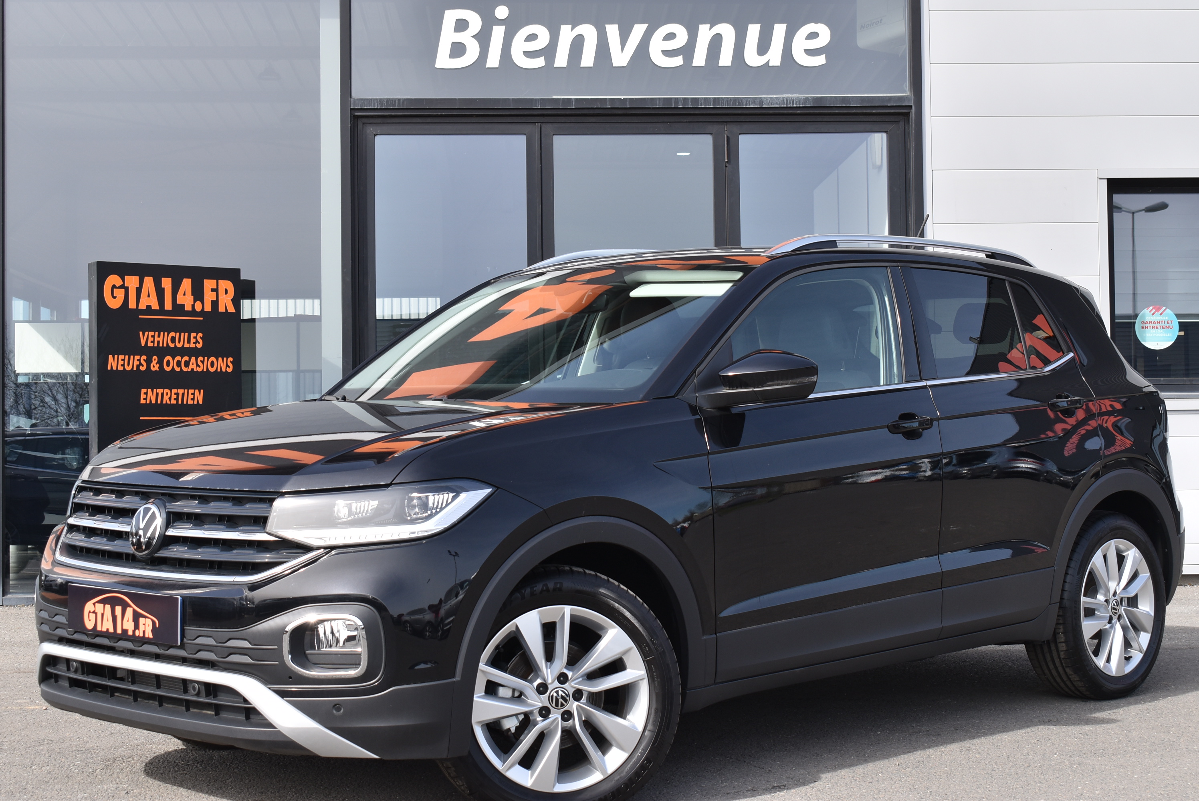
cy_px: 400
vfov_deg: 22.7
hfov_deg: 33.4
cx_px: 600
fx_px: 2000
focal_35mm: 60
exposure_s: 1/320
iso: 200
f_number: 8
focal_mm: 40
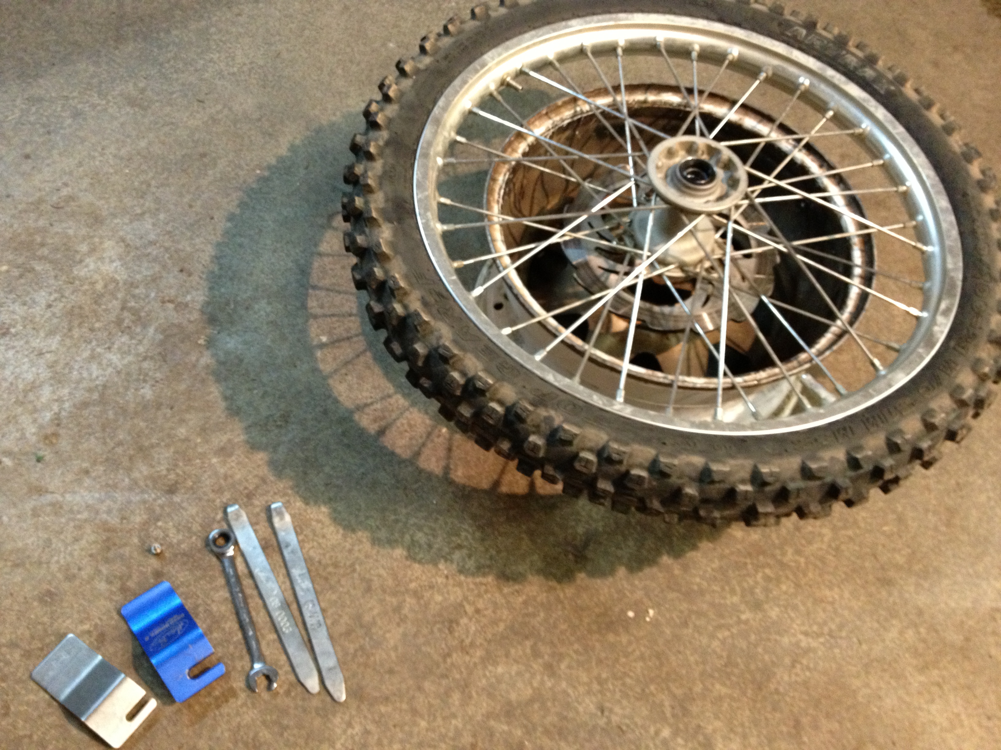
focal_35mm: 35
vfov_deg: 40.7
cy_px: 375
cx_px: 500
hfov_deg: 52.6
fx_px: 1012
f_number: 2.4
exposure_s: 1/20
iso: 320
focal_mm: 4.28
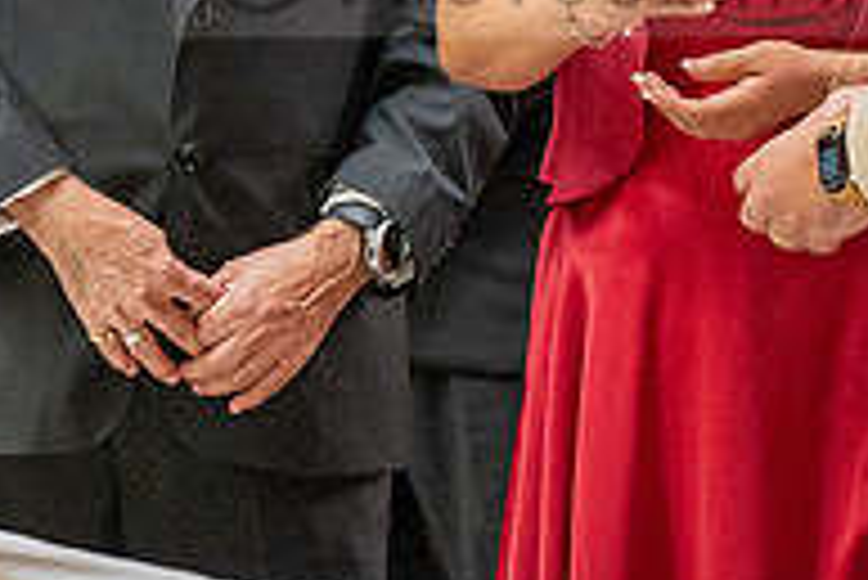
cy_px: 10
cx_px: 685
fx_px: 7914
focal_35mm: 328
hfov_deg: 6.3
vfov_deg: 4.2
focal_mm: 100
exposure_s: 1/160
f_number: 4
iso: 3200
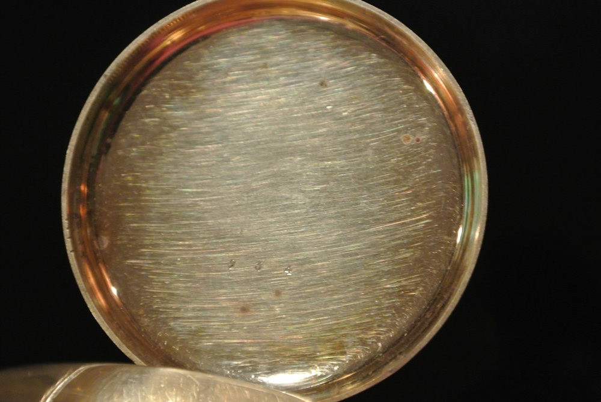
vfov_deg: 16.9
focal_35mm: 81
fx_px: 1354
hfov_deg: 25.0
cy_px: 201
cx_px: 300
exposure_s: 1/30
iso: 1400
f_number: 5.6
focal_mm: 30
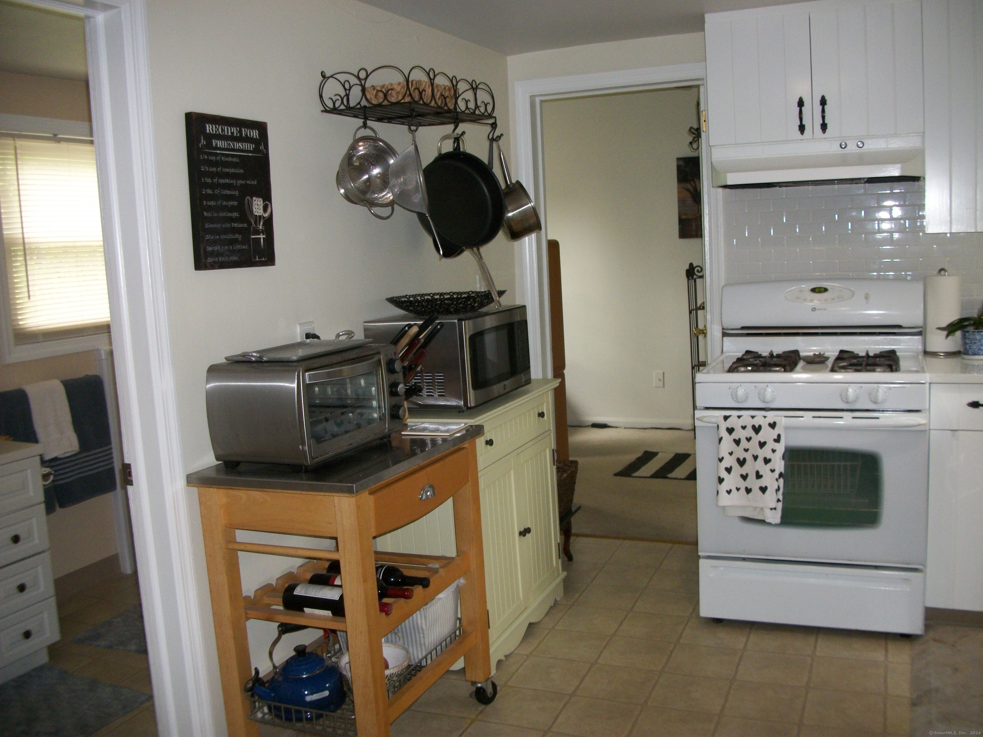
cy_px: 368
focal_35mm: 32
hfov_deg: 56.8
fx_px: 909
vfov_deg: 44.2
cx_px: 492
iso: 160
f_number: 2.9
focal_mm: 5.7
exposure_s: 1/60
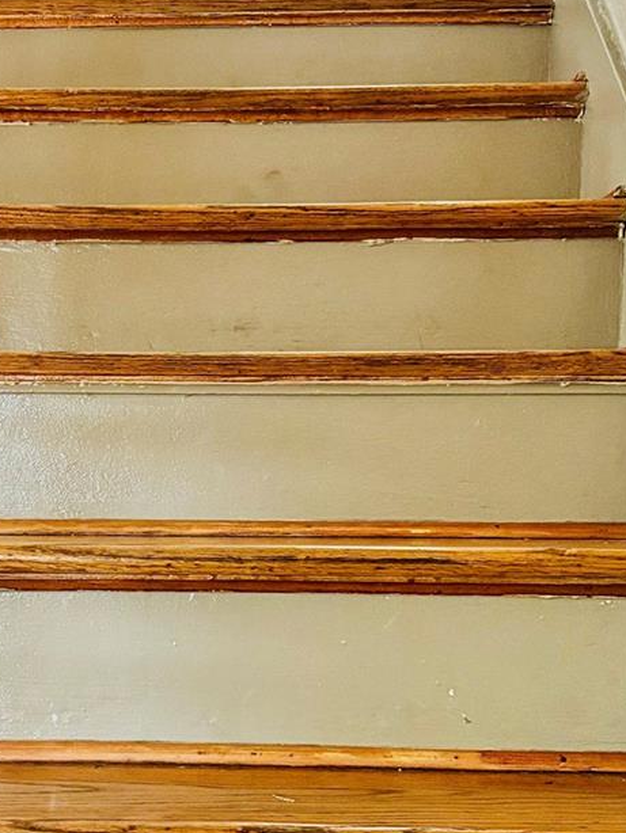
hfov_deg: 22.4
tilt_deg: +1.4
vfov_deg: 29.8
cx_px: 175
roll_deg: -1.8
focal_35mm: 65
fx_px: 1566
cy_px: 471
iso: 500
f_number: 1.6
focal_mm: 5.96
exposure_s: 1/60
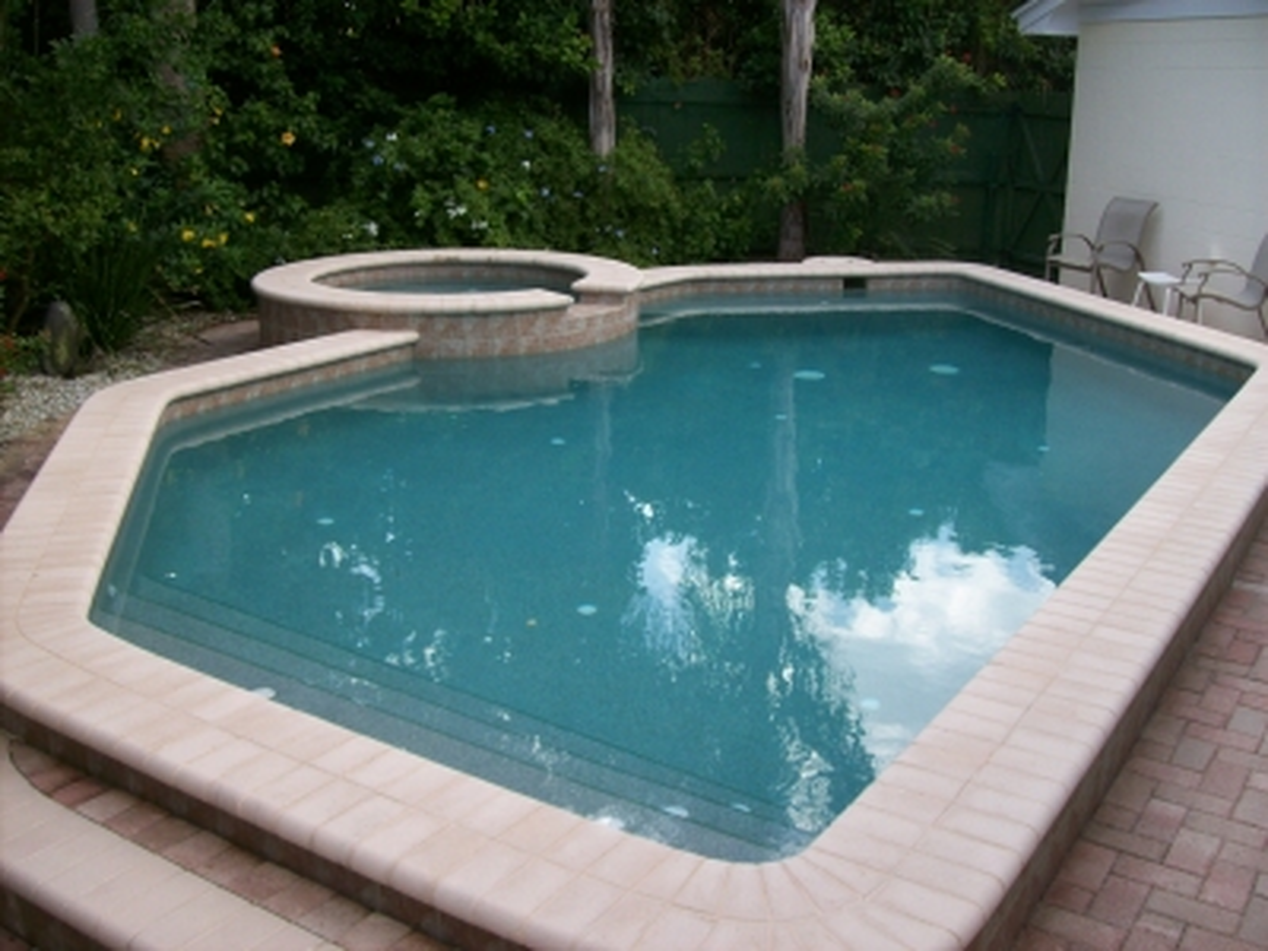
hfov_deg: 51.4
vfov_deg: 39.7
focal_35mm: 36
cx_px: 634
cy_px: 476
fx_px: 1319
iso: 80
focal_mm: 6
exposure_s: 1/320
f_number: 2.7
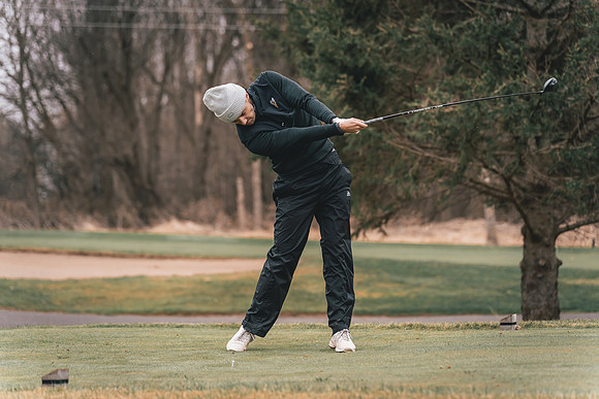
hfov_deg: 18.6
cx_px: 300
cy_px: 199
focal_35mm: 110
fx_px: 1830
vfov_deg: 12.5
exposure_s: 1/3200
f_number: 2.8
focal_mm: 106
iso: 640
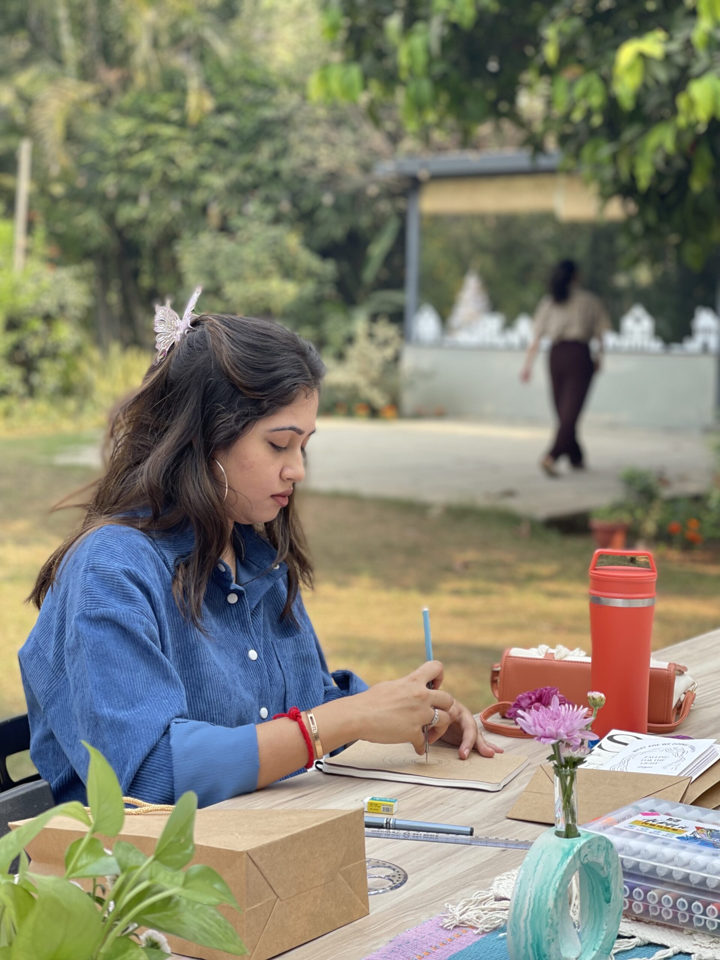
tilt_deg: -5.1
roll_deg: -0.3
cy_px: 480
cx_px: 360
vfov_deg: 30.3
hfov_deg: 22.9
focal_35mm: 64
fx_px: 1775
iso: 20
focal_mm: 7.5
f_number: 2.2
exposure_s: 1/121
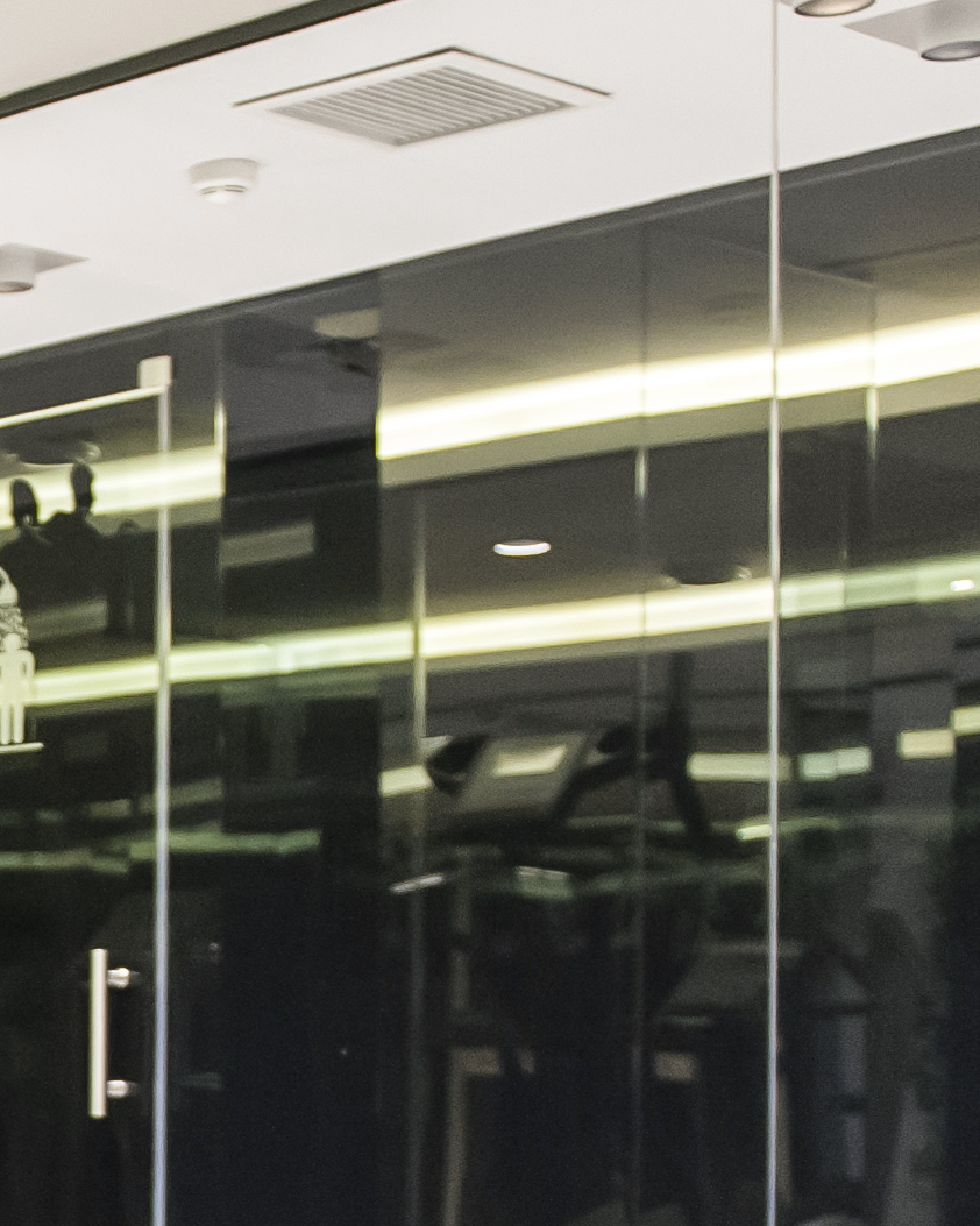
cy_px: 1146
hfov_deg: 15.0
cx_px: -694
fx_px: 3300
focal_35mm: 91
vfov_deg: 20.5
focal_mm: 24
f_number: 2.8
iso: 1600
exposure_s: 1/40
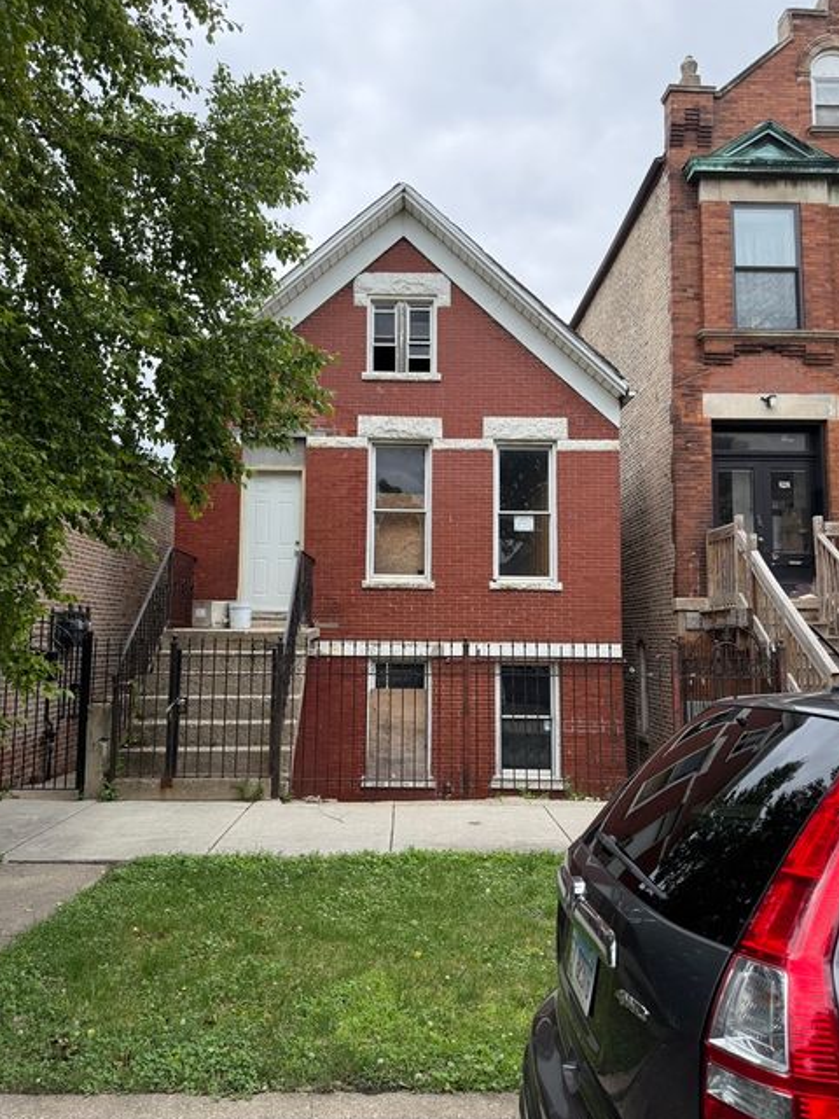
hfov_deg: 54.9
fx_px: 808
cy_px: 564
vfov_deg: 69.4
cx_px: 421
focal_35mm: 25
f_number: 1.78
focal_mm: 6.76
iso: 100
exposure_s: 1/2611
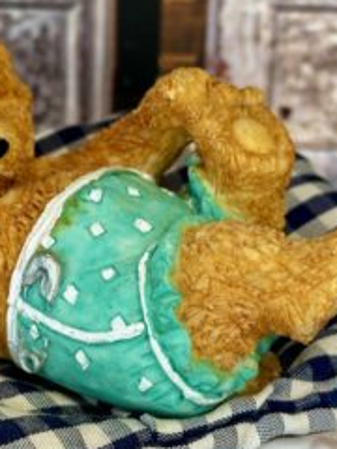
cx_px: 77
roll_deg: -2.9
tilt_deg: -24.4
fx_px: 1038
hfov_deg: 18.3
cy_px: 127
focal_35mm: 80
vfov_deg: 24.2
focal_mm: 6.86
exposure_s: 1/267
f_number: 1.78
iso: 64
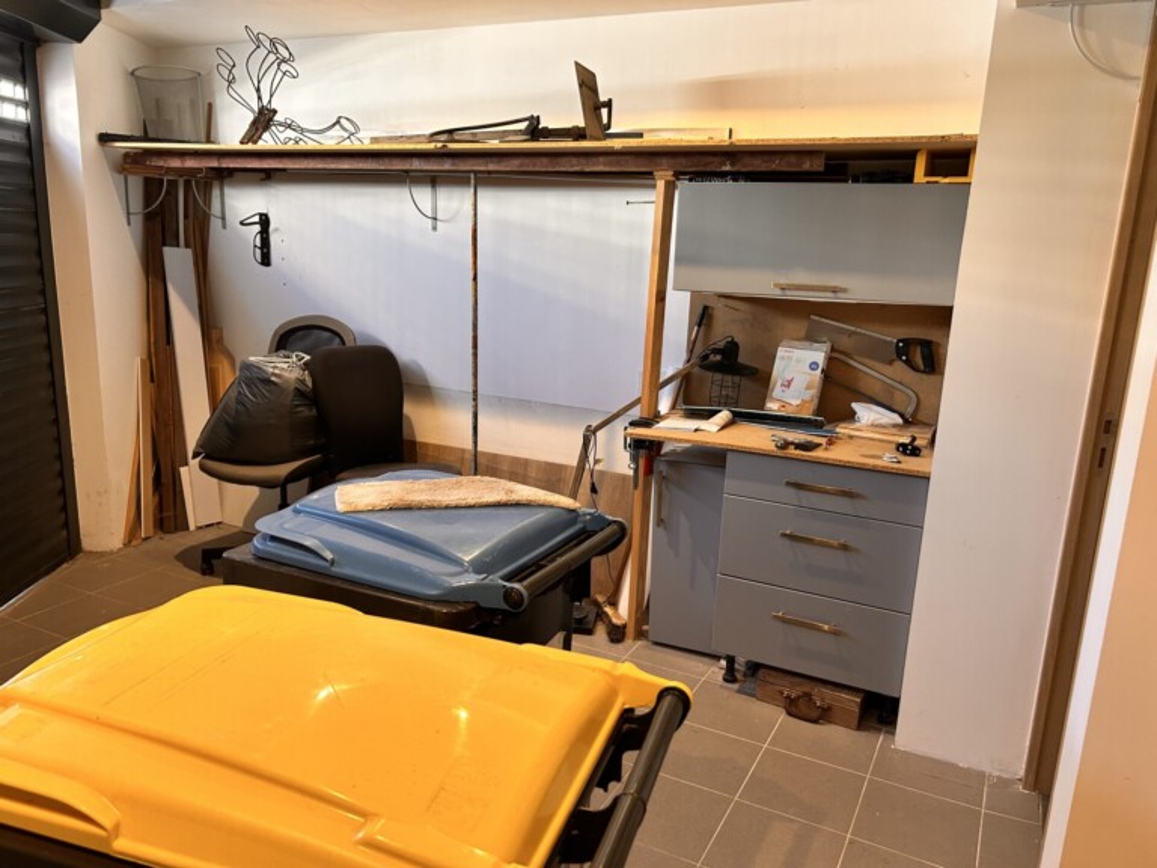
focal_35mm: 26
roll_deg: -1.6
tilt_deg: -13.5
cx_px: 578
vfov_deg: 53.1
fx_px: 869
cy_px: 434
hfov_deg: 67.3
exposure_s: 1/50
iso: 160
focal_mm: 5.7
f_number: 1.5
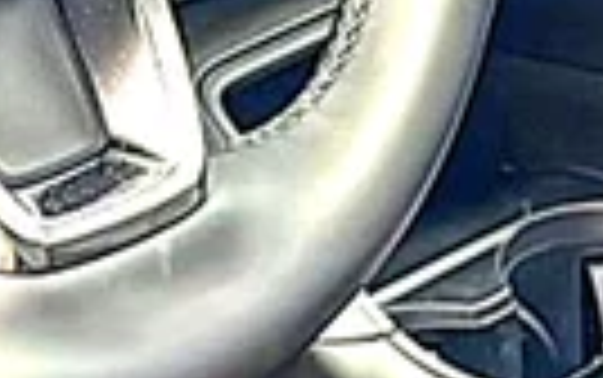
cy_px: -164
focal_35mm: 205
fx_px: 3372
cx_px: 270
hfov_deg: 10.2
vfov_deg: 6.3
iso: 80
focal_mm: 6.86
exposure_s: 1/186
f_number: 1.78
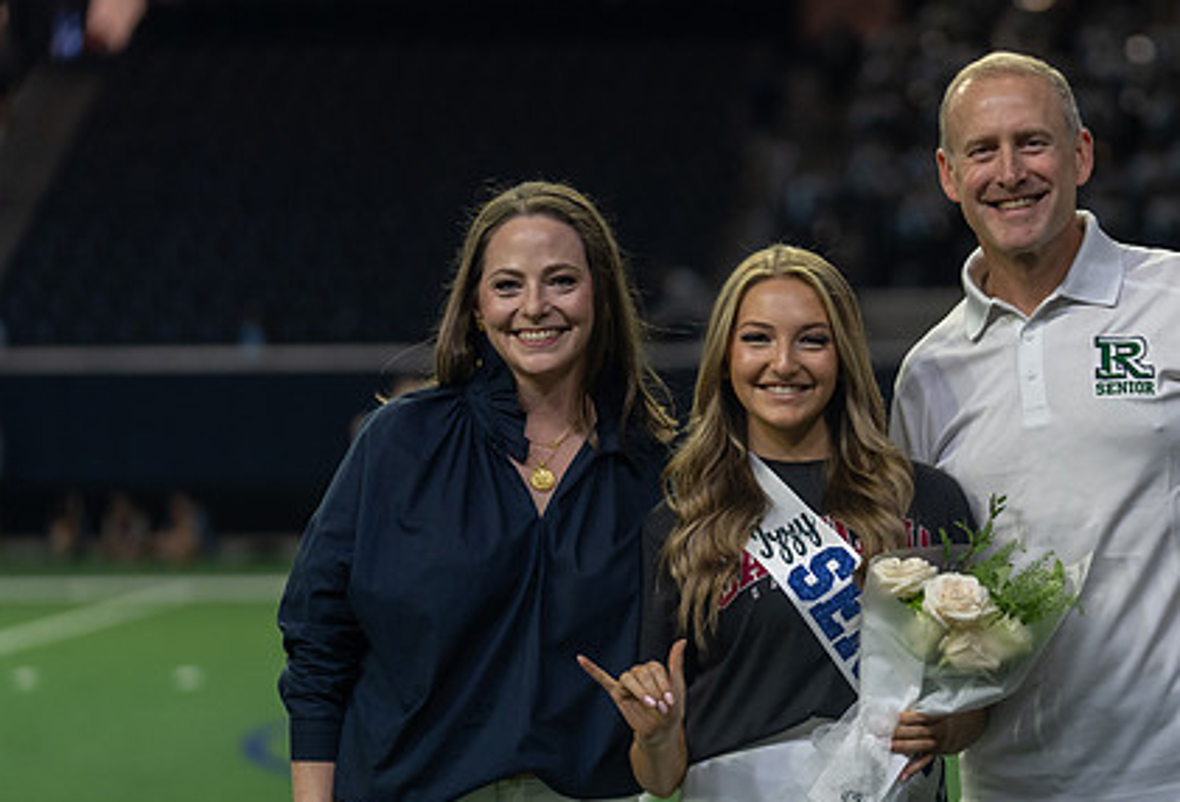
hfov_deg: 12.1
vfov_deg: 8.3
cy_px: 484
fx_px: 5539
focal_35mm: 168
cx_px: 822
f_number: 2.8
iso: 1000
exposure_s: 1/320
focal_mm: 113
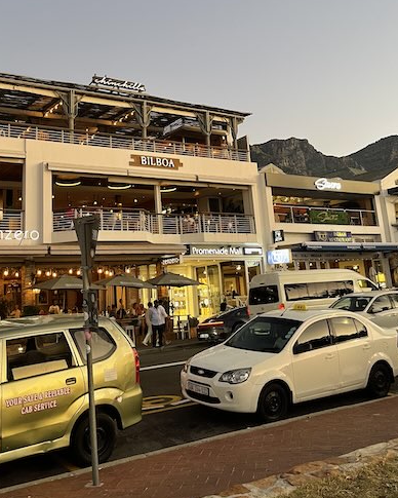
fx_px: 560
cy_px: 145
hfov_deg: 39.1
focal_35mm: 38
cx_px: 170
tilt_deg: +15.5
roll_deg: +4.5
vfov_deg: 46.7
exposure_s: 1/50
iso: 160
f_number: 1.6
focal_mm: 5.1
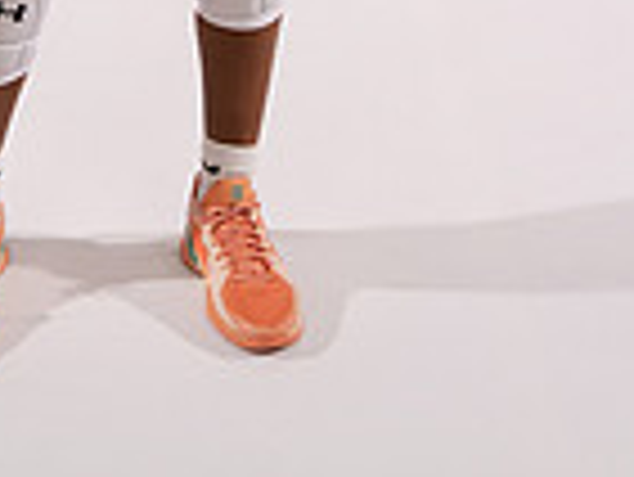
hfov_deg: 14.9
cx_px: 139
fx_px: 2410
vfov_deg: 10.3
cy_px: -513
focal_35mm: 131
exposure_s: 1/250
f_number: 4
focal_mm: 42.8
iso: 200
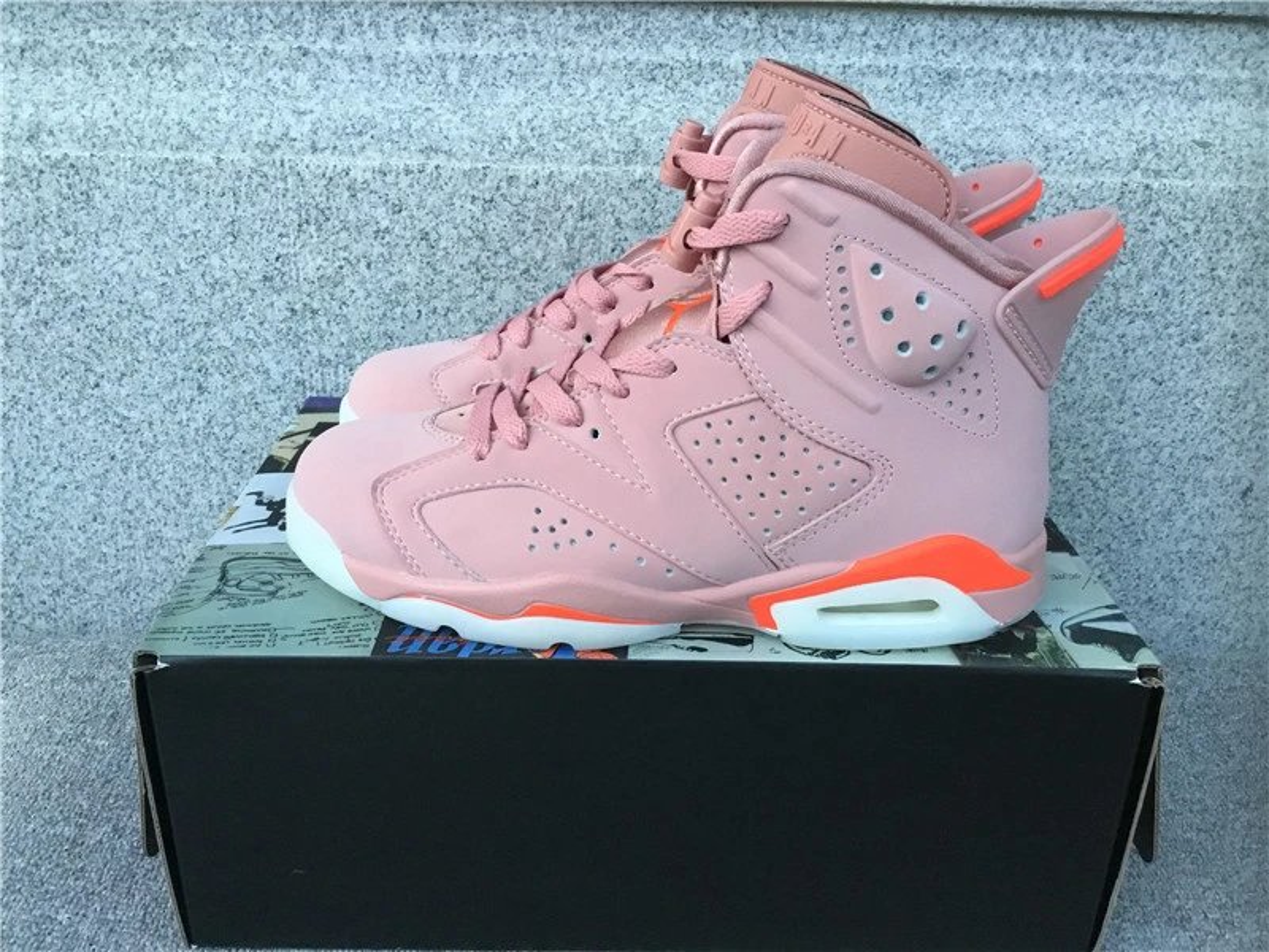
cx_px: 634
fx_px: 1136
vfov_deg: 45.4
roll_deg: -0.8
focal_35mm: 31
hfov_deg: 58.4
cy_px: 476
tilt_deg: -23.7
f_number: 2.4
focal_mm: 3.3
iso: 200
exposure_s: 1/33
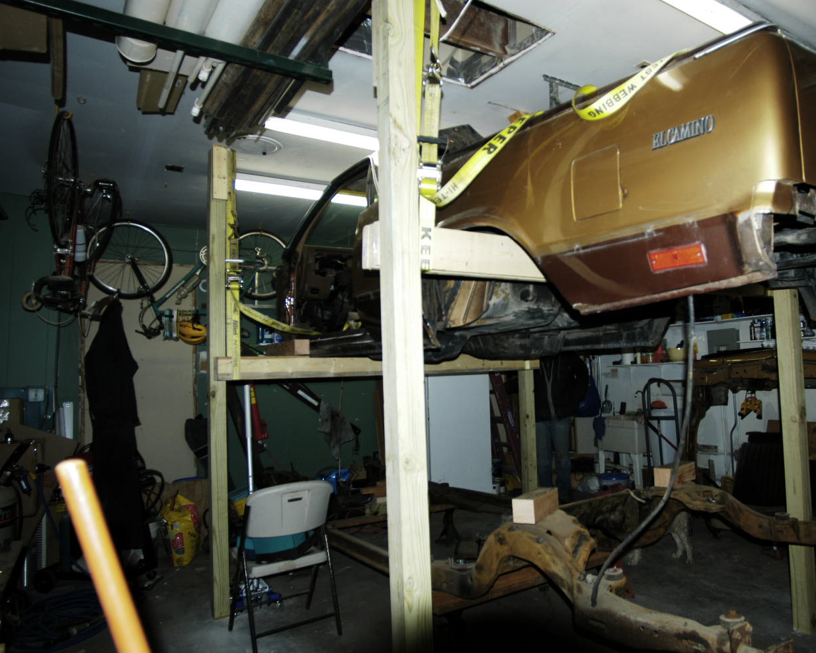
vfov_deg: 58.8
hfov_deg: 69.8
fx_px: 580
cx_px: 478
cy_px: 326
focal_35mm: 24
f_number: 3.5
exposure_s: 1/60
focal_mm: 14
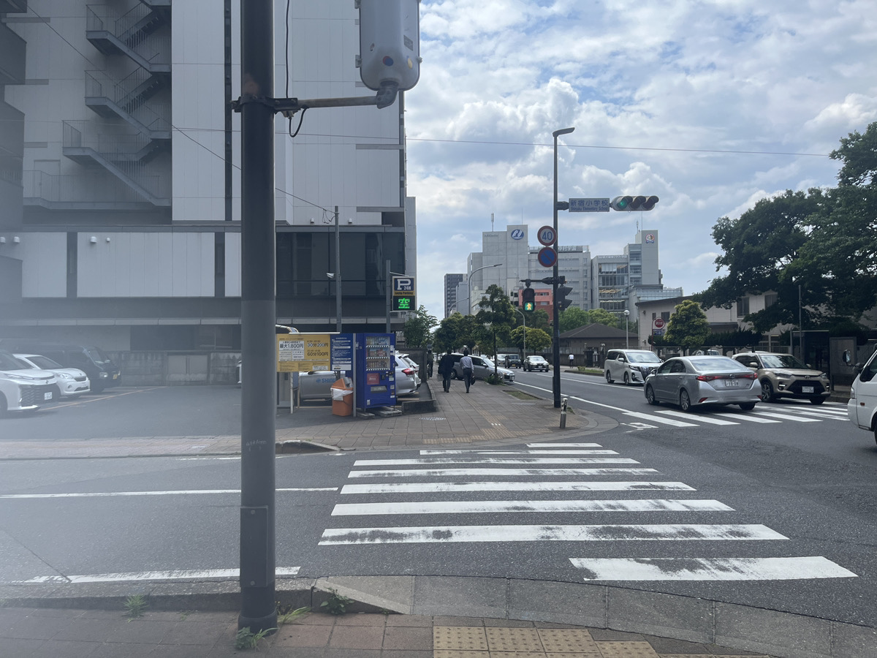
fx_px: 659
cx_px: 438
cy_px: 329
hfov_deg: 67.3
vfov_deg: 53.1
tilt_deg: +2.8
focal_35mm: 26
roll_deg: +1.4
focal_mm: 5.1
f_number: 1.6
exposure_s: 1/3623
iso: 50
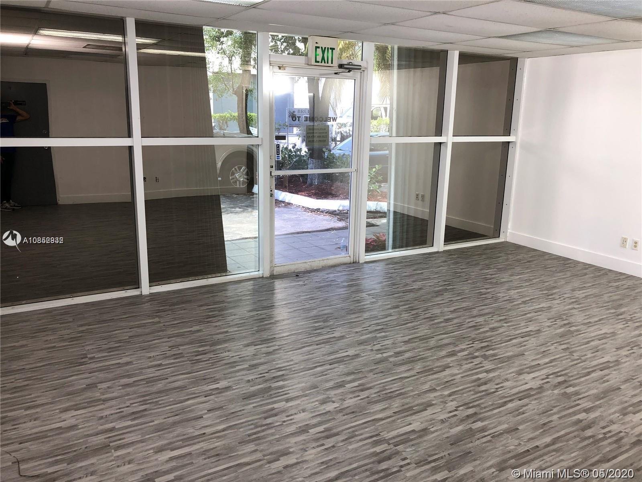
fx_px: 519
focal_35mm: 28
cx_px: 321
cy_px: 241
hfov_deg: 63.4
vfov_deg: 49.7
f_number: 1.8
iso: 40
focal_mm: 4
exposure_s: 1/121
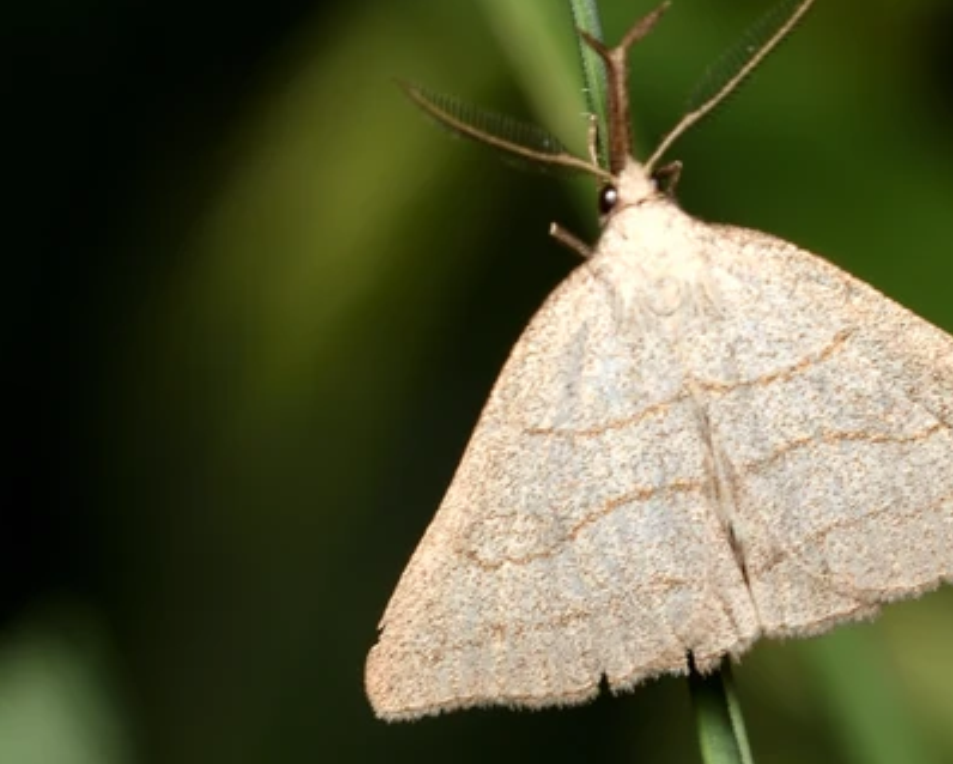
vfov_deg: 4.6
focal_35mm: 339
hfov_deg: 5.7
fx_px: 9569
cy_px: 374
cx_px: 663
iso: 100
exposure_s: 1/250
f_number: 10
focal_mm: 150
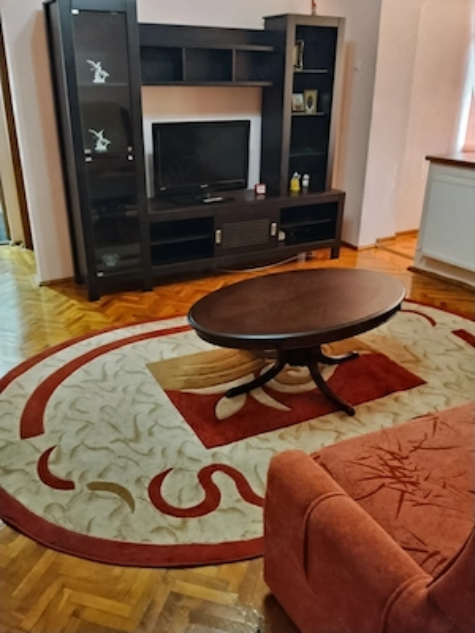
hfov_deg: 48.2
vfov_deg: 61.7
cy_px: 316
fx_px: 531
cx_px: 238
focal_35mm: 29
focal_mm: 4.22
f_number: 1.8
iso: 800
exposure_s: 1/25
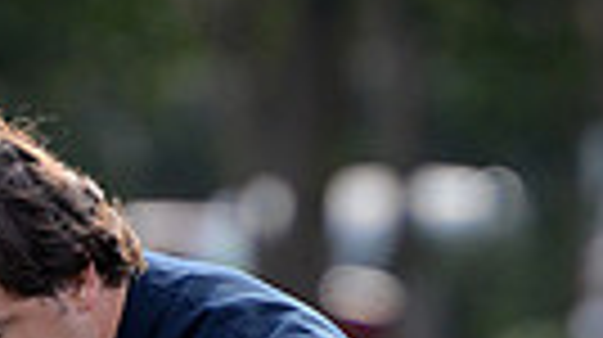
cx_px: 630
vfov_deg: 1.0
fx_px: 20282
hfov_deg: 1.7
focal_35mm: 1270
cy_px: 822
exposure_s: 1/1000
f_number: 4
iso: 800
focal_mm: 280
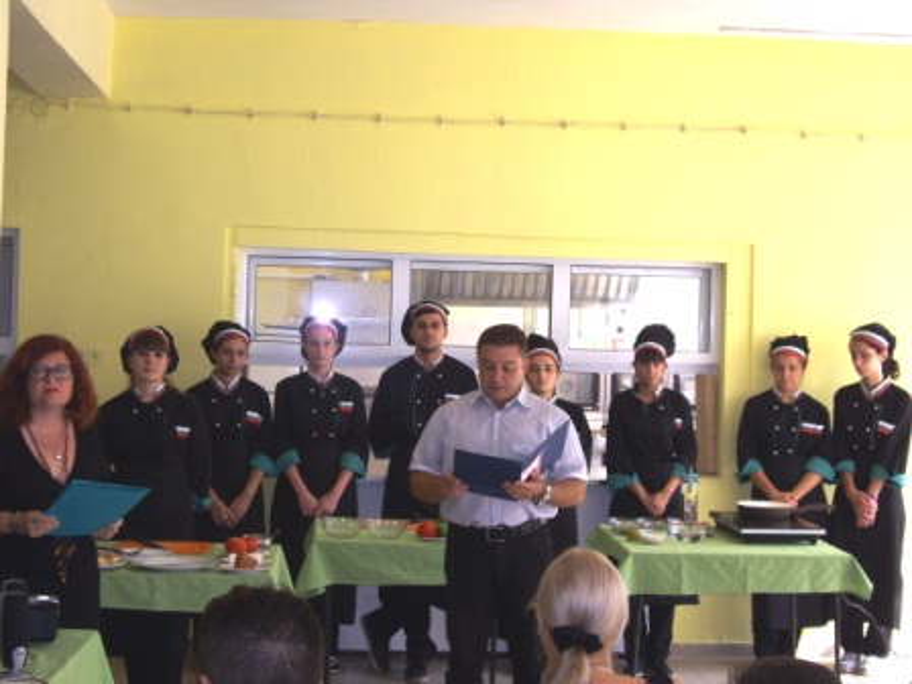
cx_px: 456
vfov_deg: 22.6
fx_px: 1713
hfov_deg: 29.8
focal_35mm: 65
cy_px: 342
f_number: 3.8
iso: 200
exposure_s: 1/80
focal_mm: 13.7
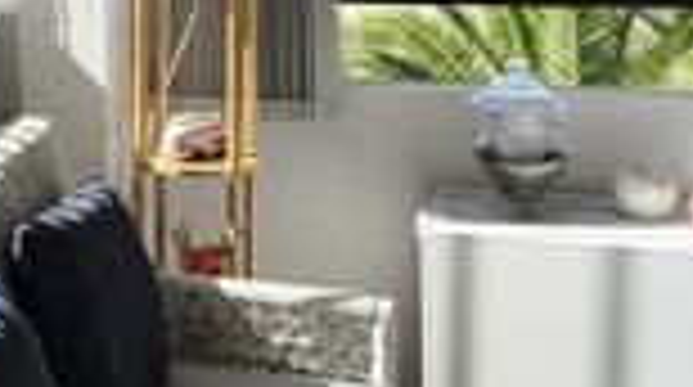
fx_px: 1192
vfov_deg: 17.7
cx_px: -137
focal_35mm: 65
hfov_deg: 28.3
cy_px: -58
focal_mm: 2.2
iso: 100
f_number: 2.2
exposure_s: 1/2500
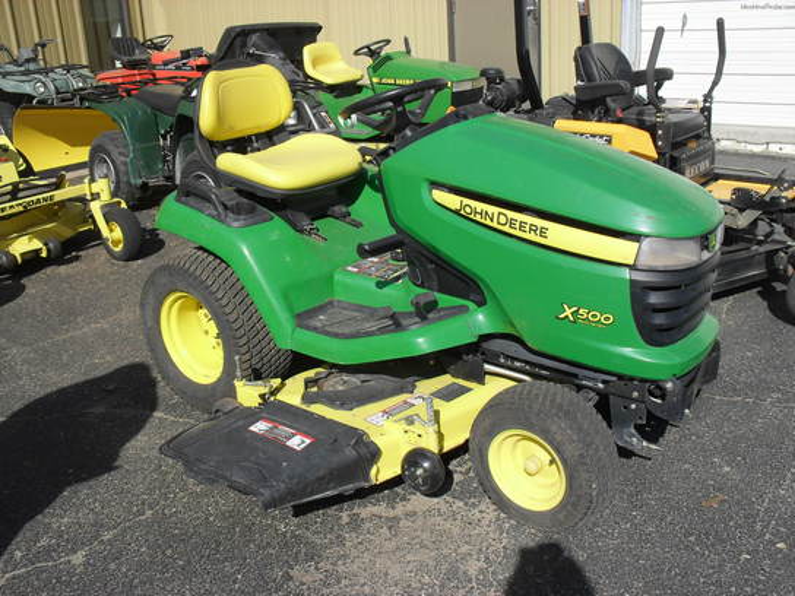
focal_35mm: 35
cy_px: 298
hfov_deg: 52.6
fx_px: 804
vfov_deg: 40.7
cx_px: 398
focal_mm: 6.3
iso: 100
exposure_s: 1/250
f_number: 8.4
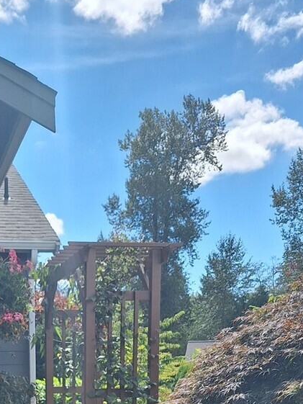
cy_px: 464
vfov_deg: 29.0
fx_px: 688
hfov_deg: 24.1
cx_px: 26
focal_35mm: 59
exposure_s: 1/1548
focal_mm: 5.54
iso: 40
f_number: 1.8
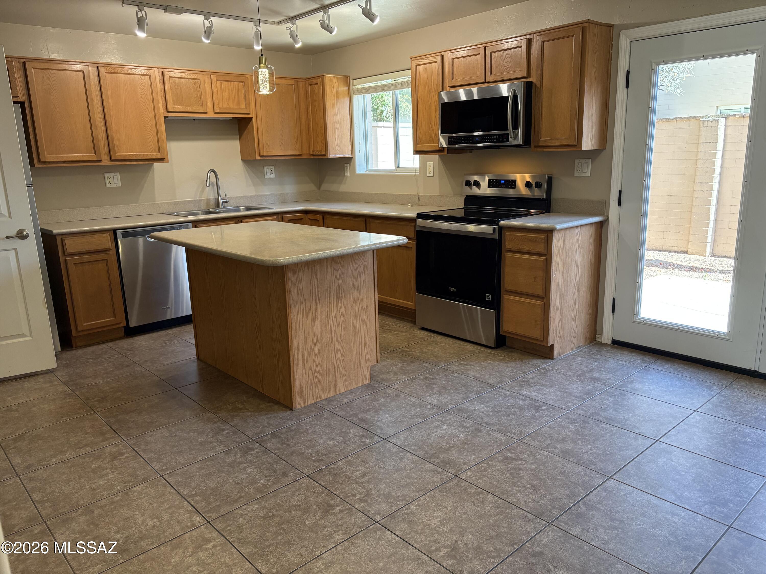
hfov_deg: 67.3
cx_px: 383
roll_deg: +2.0
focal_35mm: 26
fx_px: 575
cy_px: 287
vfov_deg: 53.1
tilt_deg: -13.3
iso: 200
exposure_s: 1/120
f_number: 1.6
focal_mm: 5.96
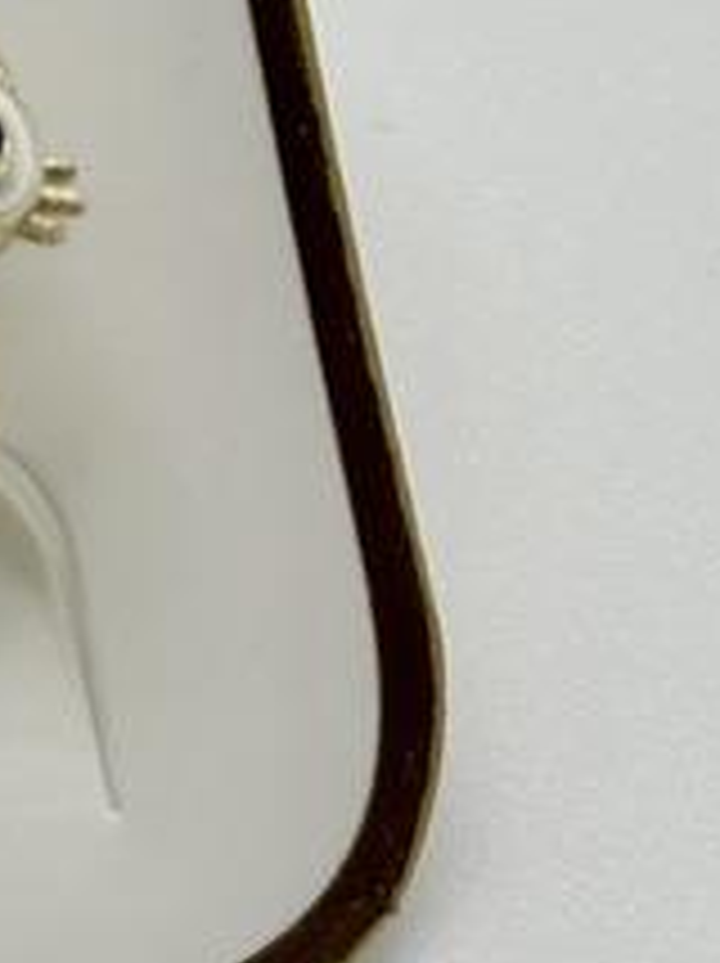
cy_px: -112
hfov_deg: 6.3
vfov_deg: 8.5
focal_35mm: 230
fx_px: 6391
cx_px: -554
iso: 50
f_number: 1.78
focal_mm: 6.86
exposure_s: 1/229
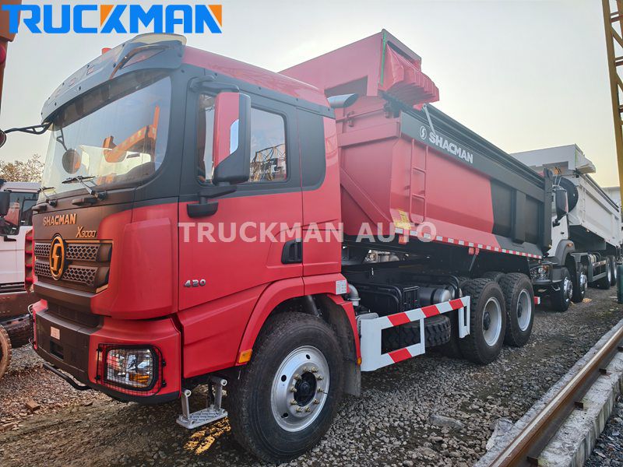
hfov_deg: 73.9
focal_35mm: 23
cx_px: 312
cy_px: 234
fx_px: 414
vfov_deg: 58.9
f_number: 1.57
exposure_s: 1/481
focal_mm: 5.6
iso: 71
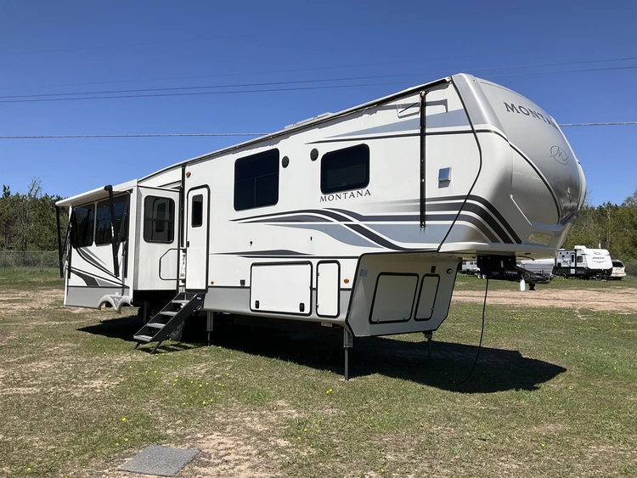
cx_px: 318
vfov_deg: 48.3
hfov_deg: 61.6
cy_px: 239
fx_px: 534
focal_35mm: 29
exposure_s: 1/2667
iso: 25
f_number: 1.8
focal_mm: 3
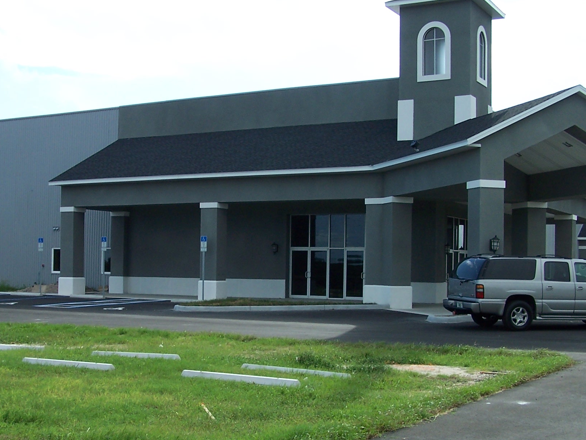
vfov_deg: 27.0
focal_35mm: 54
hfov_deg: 35.4
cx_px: 241
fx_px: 914
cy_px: 270
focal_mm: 6.3
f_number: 4
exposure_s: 1/500
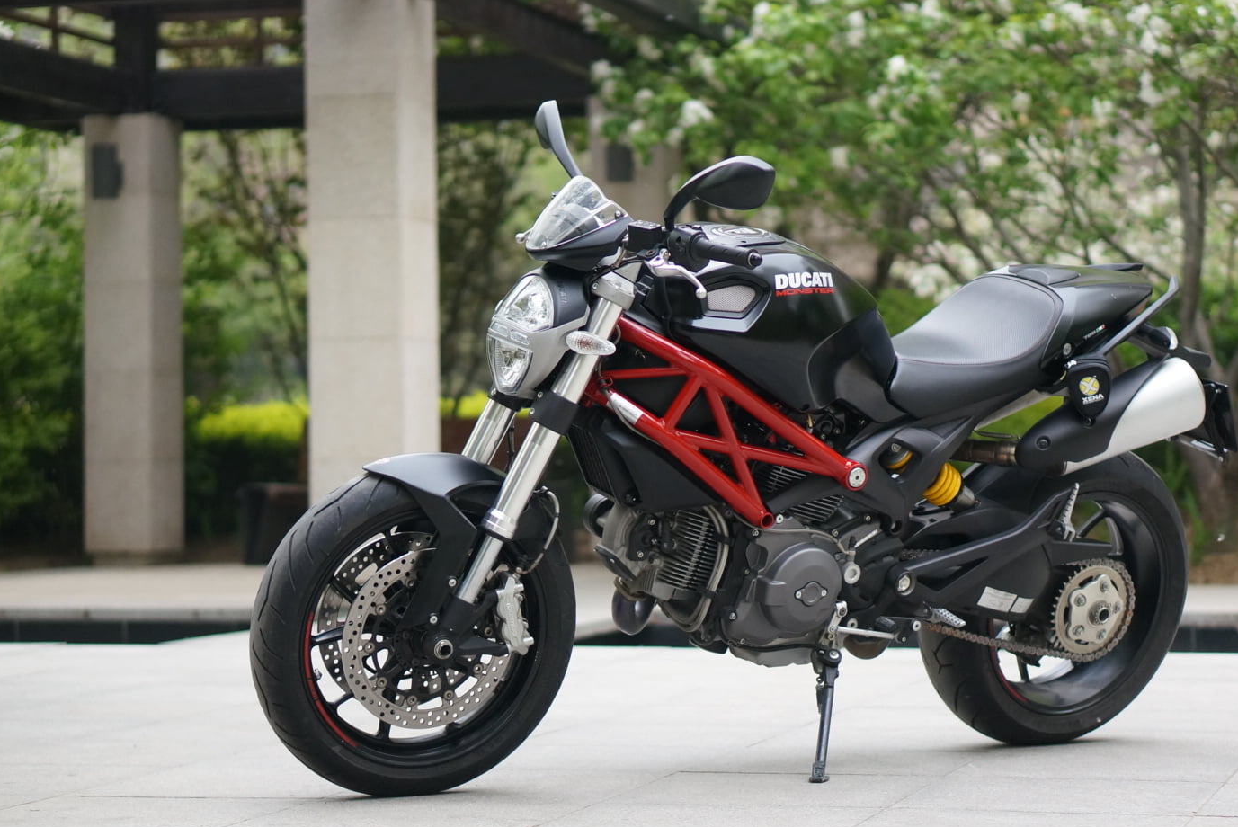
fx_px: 3028
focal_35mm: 88
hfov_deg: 23.1
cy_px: 426
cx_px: 693
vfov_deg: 15.6
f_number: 1.8
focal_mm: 50
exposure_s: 1/1250
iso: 800
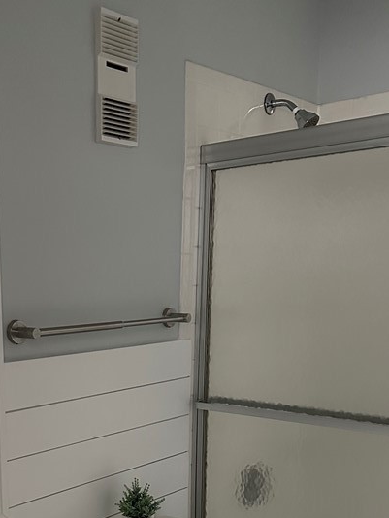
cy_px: 411
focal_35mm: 46
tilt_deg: -10.5
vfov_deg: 39.7
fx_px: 689
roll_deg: +0.3
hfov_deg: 30.5
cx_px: 58
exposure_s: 1/44
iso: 1000
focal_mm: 6.86
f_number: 1.78
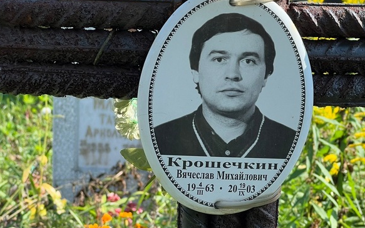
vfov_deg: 11.7
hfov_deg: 18.6
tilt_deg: -13.8
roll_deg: +0.4
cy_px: 142
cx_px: 202
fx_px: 1114
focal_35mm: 112
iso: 32
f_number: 2.8
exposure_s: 1/186
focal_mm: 9
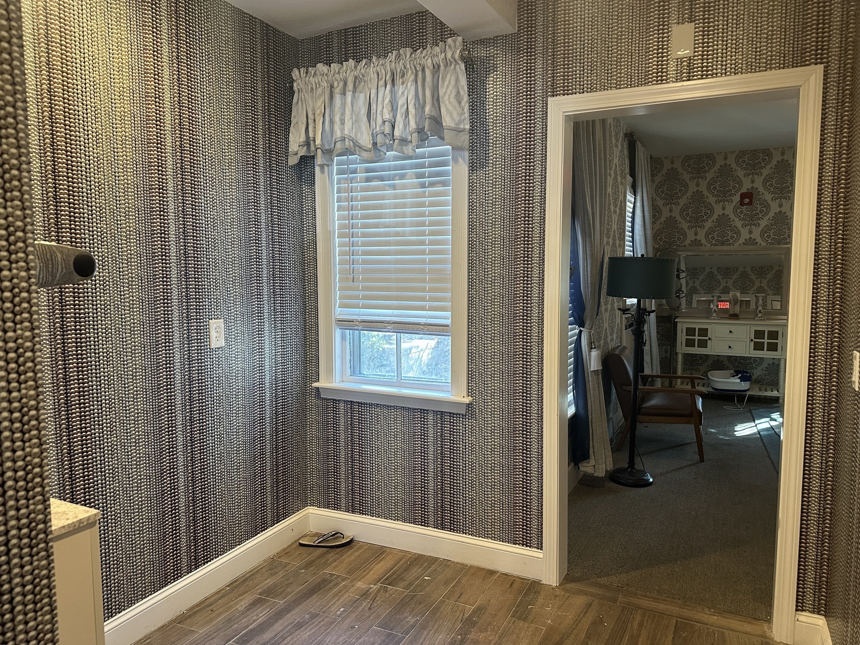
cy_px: 322
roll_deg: -0.2
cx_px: 430
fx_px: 596
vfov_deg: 56.8
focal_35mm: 24
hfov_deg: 71.6
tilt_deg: -4.2
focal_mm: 6.86
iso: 320
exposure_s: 1/60
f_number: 1.78
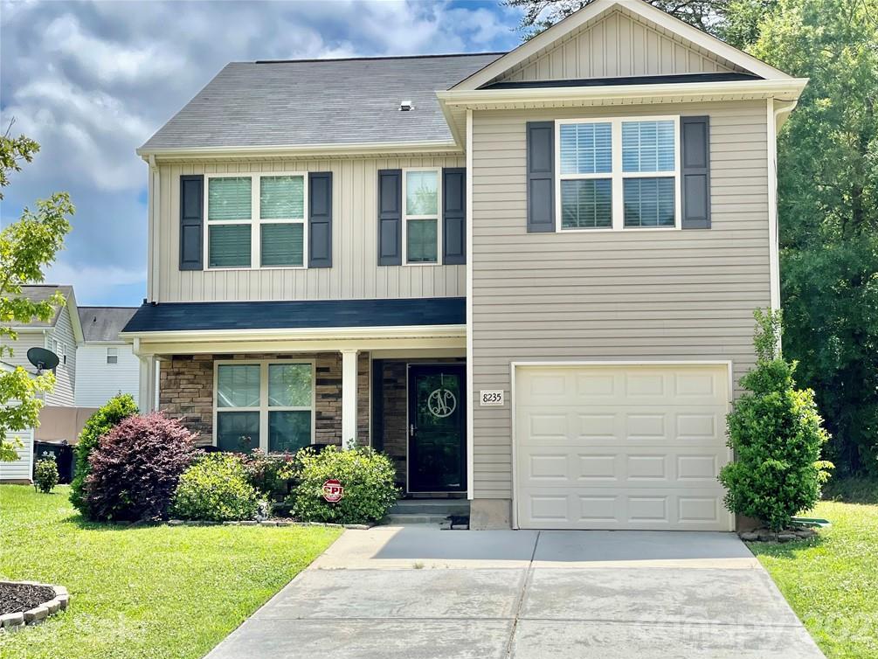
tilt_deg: +6.2
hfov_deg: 36.2
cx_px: 446
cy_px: 335
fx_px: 1344
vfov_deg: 27.5
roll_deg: +0.2
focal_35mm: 53
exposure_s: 1/1043
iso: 25
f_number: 2
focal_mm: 6
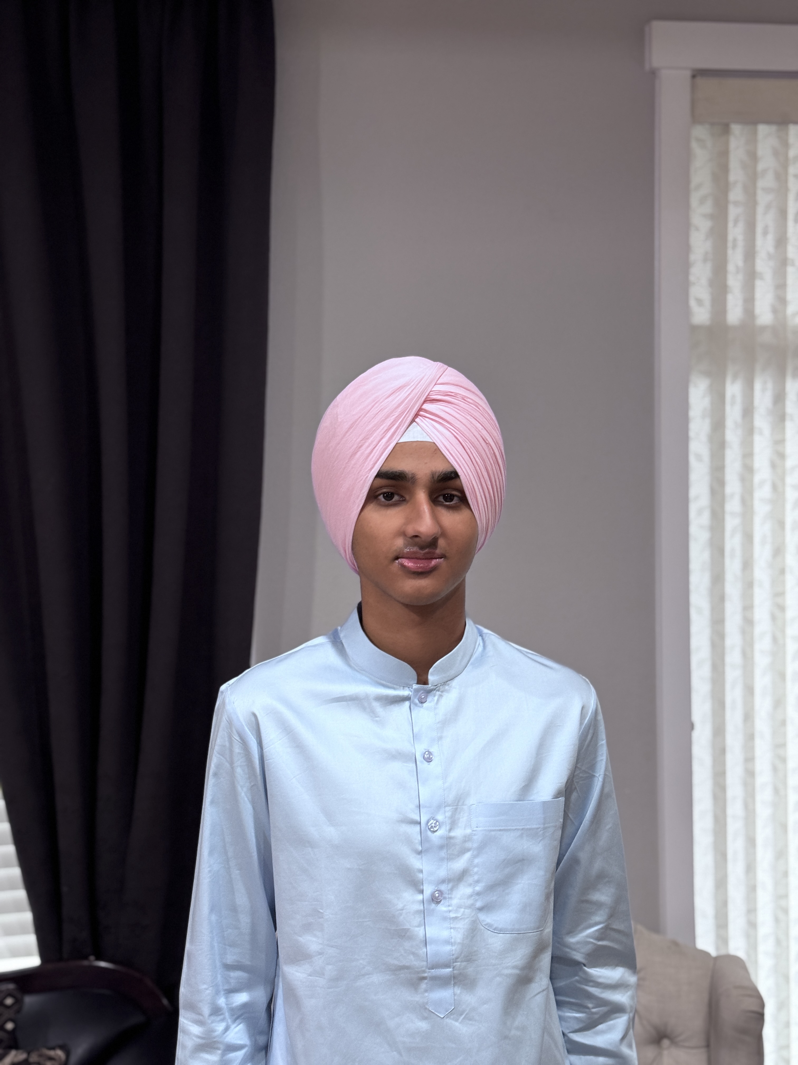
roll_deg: +0.8
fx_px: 1475
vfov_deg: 39.7
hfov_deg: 30.3
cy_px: 532
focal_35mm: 48
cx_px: 399
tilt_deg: -3.2
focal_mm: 6.76
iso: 250
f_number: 1.78
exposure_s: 1/40
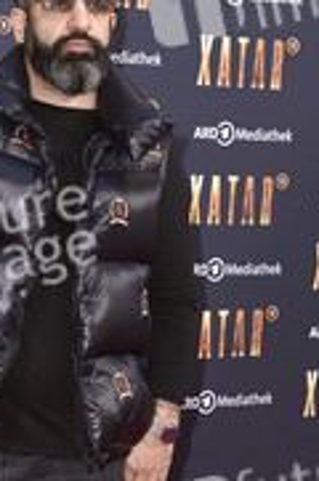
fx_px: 1828
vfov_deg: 14.9
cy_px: 383
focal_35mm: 137
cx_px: 37
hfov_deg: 9.9
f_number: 5.6
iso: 640
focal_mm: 62
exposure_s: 1/250
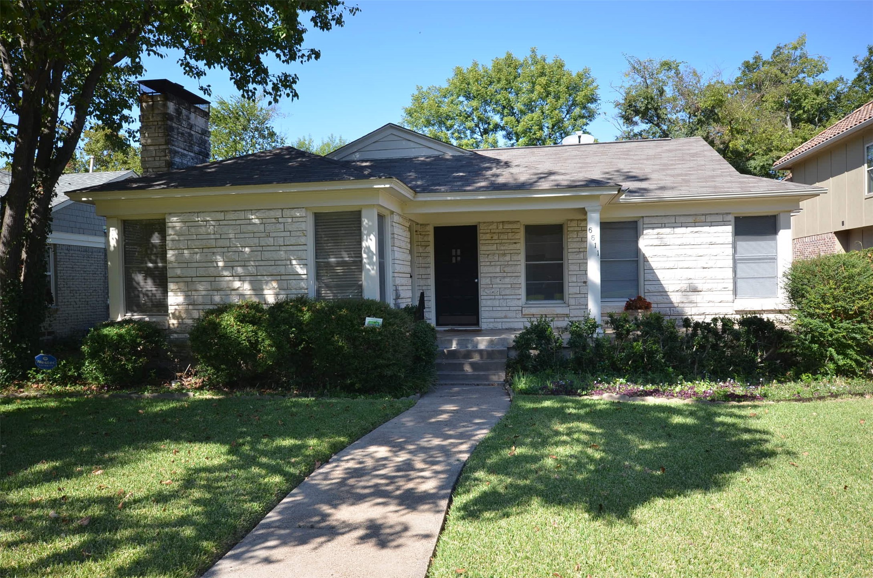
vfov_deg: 43.4
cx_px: 436
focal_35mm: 30
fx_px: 726
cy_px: 289
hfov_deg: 62.0
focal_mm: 20
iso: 200
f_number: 8
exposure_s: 1/250
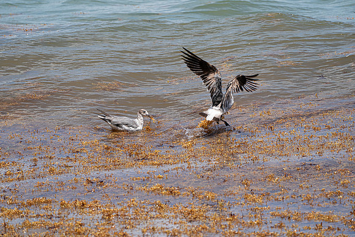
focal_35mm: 400
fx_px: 3945
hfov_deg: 5.2
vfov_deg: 3.4
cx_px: 178
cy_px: 118
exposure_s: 1/1250
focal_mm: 400
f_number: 10
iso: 640
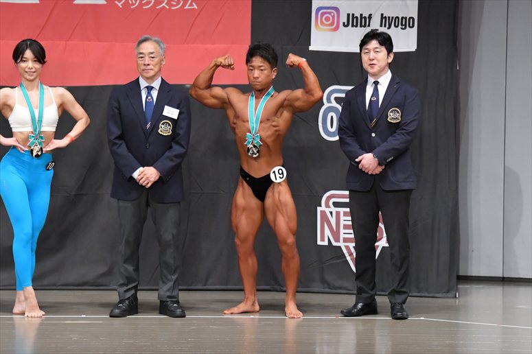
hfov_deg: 10.2
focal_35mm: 202
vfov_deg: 6.8
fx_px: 2984
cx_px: 266
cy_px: 177
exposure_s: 1/400
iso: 6400
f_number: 5.6
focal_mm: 135
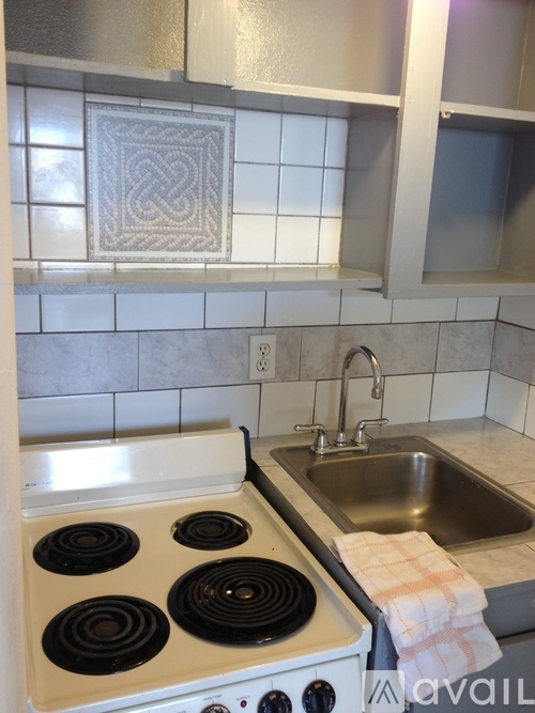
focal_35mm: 35
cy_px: 356
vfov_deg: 52.6
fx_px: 721
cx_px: 268
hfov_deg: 40.7
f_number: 2.4
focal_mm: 4.28
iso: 64
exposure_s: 1/30
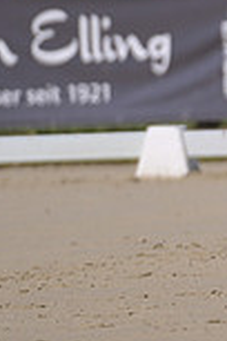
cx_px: 636
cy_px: -84
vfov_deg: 1.4
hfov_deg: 0.9
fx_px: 14357
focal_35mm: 1518
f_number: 5
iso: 160
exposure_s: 1/1250
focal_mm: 400
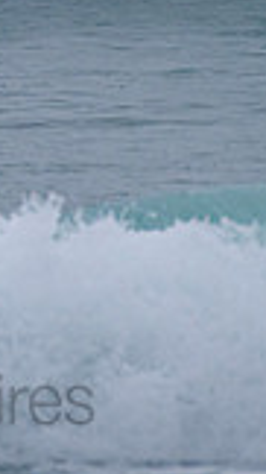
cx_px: -132
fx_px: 28820
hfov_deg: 0.5
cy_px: -86
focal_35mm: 2296
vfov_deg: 0.9
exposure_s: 1/2000
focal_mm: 500
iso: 560
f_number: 5.6
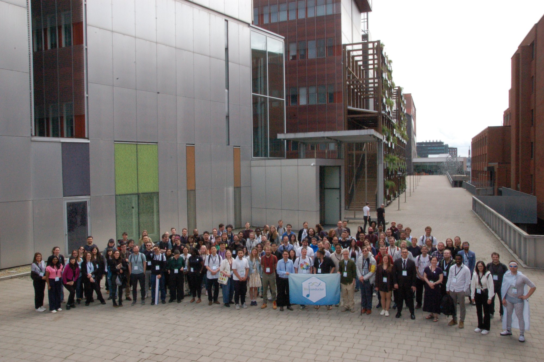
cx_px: 272
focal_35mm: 28
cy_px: 181
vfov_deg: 45.6
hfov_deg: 64.6
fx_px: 430
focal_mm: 19
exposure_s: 1/125
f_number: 32
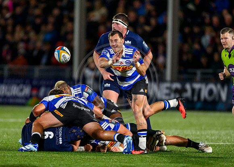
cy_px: 96
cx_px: 111
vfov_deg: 2.1
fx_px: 4498
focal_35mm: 677
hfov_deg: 3.0
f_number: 4
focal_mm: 560
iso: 6400
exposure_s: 1/1250
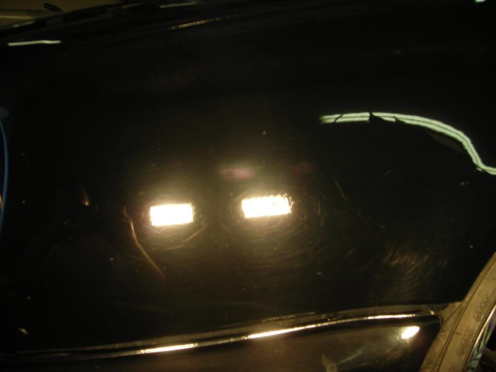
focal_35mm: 38
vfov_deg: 37.7
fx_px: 544
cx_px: 248
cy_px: 186
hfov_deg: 49.0
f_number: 3.2
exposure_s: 1/29.8
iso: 79
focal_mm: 6.3
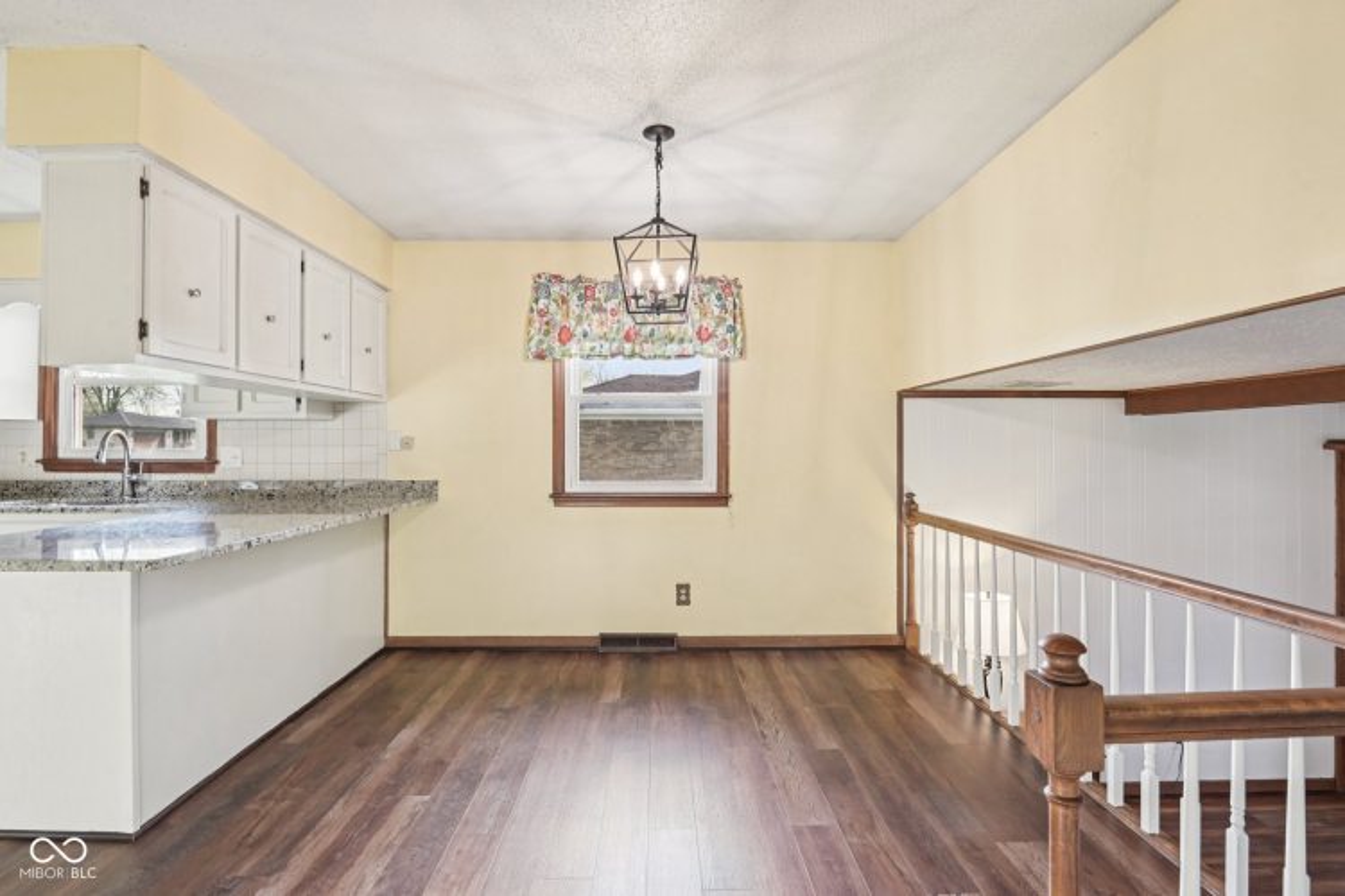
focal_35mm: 16
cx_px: 672
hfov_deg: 96.7
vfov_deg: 73.7
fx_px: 598
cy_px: 448
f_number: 8
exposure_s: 1/15
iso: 280
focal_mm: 16
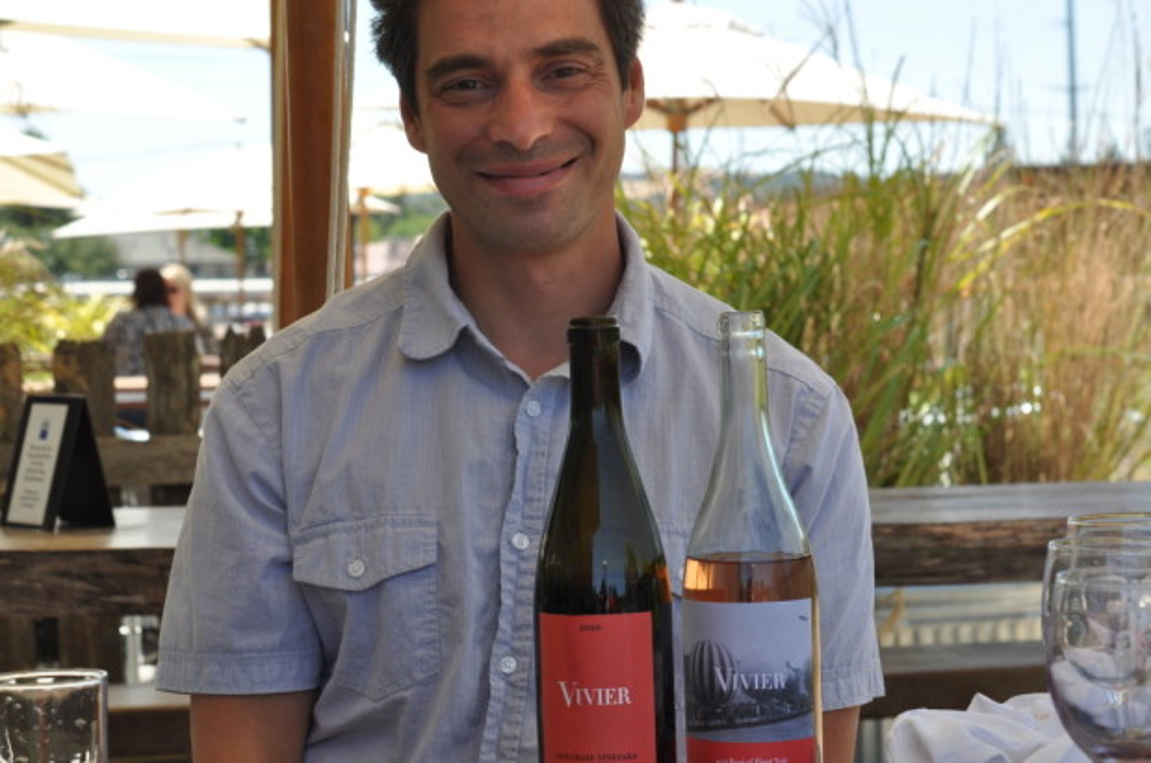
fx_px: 2394
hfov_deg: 27.0
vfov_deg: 18.1
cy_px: 382
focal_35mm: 75
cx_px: 576
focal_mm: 50
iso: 200
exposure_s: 1/250
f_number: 8
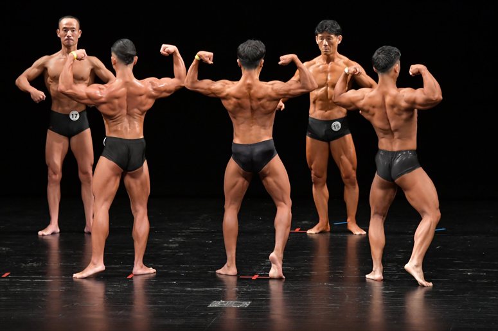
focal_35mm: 240
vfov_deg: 5.7
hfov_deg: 8.6
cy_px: 166
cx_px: 249
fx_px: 3318
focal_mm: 160
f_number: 5.6
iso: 3200
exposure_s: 1/400
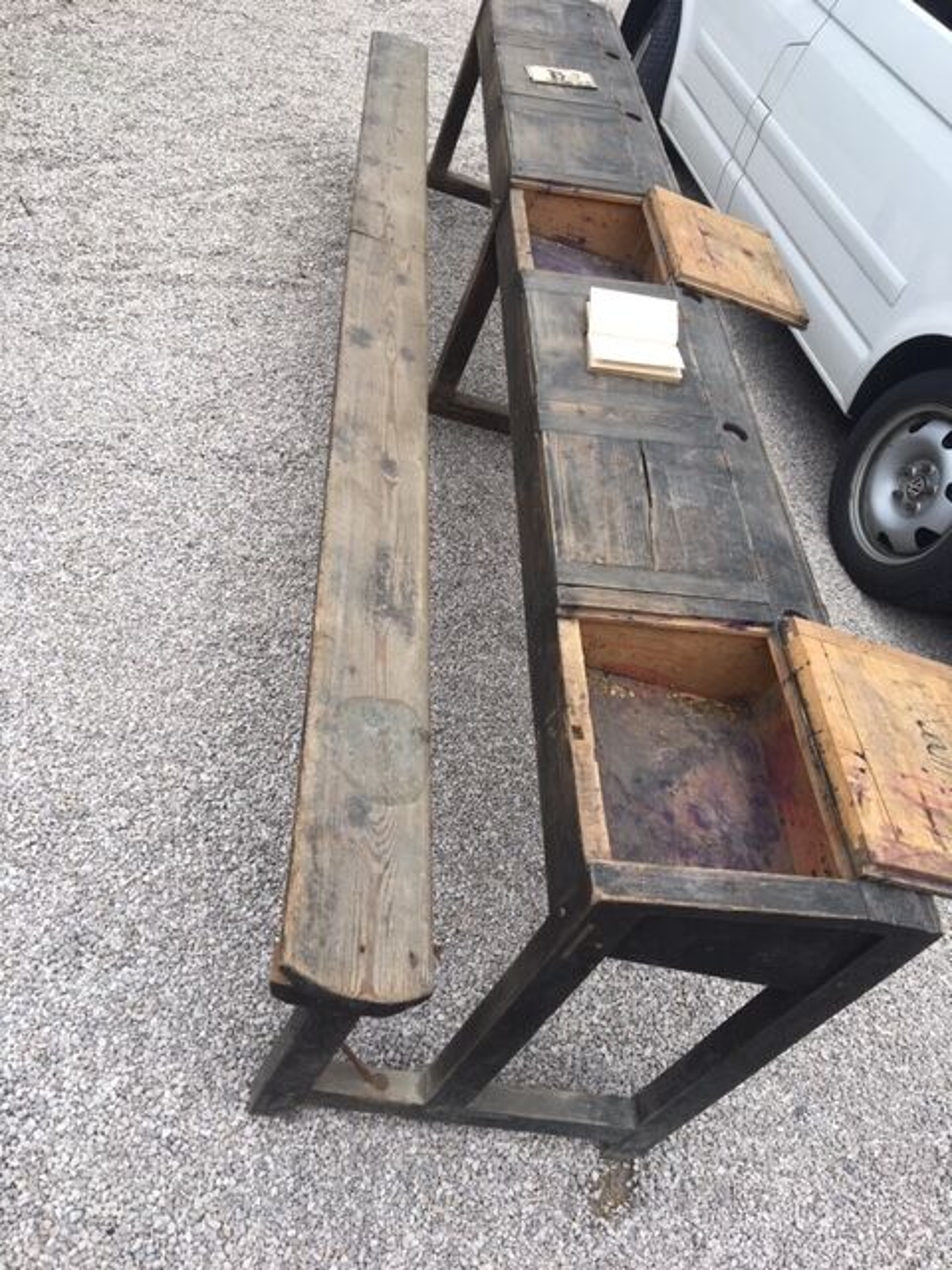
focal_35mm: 29
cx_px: 476
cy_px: 635
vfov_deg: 61.7
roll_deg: -28.2
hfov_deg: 48.2
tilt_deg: -41.8
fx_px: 1063
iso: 25
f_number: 2.2
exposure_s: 1/390
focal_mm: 4.15
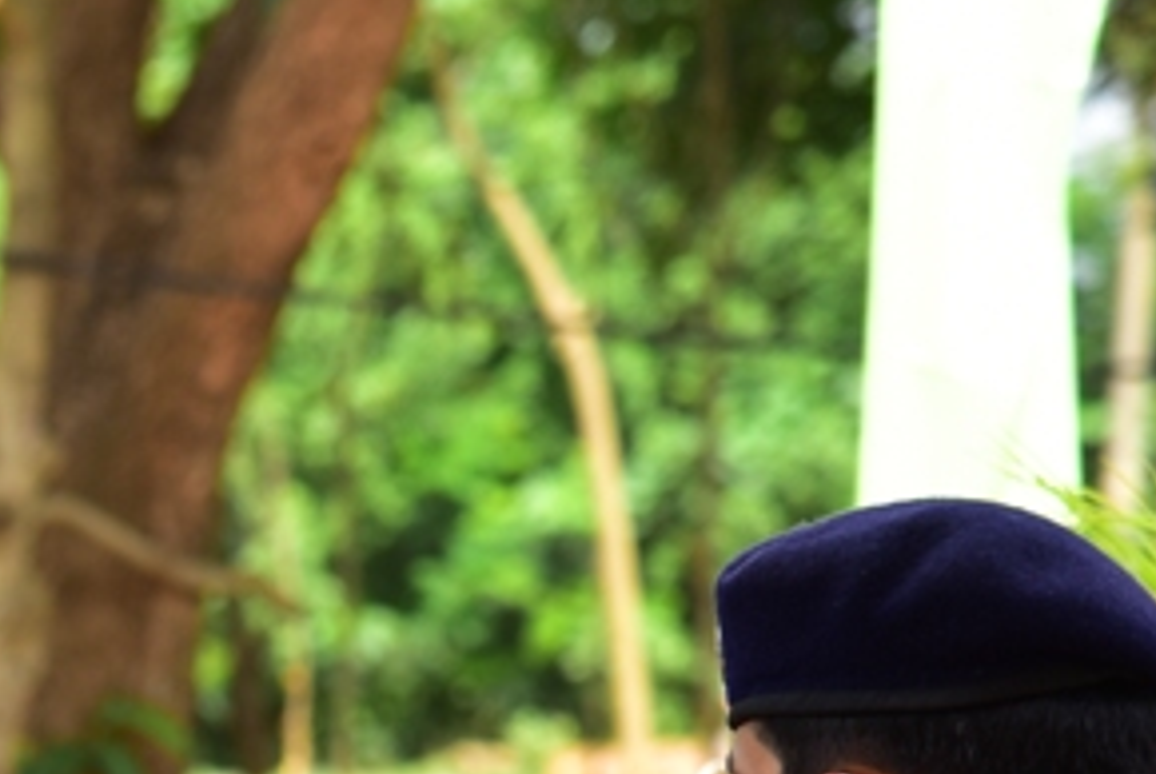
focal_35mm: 423
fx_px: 13596
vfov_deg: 3.2
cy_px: 1061
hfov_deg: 4.8
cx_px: -765
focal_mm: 120
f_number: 6.3
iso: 100
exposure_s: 1/125
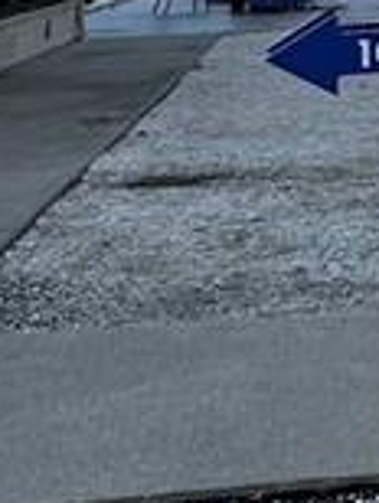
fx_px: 1587
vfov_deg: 16.6
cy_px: -216
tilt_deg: +6.5
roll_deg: +0.3
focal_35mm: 109
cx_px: 1140
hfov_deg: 10.1
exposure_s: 1/274
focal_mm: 2.22
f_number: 2.2
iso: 40
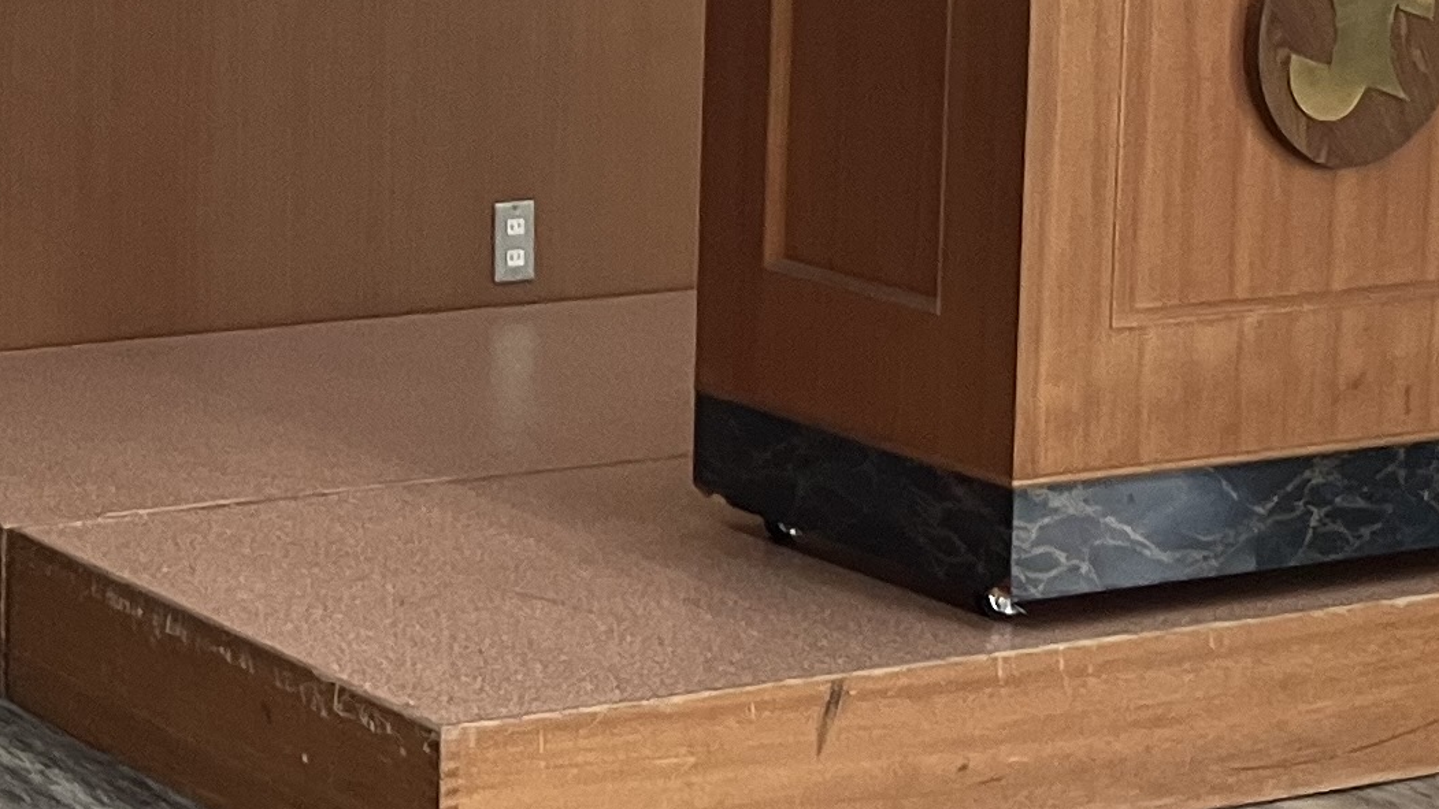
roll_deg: -0.2
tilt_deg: -6.1
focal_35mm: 117
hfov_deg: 17.7
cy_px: 18
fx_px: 4464
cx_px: -133
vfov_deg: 10.3
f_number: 1.8
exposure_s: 1/85
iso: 80
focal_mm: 3.99
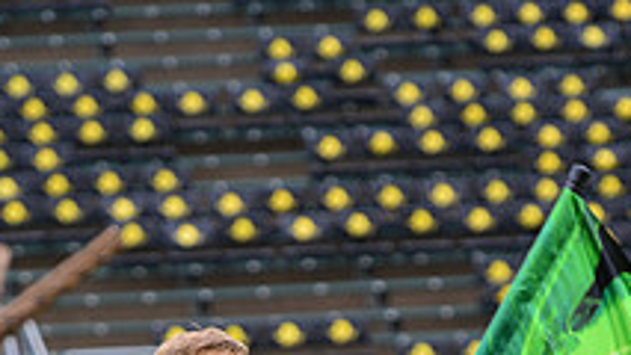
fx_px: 6494
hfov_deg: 5.6
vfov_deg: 3.1
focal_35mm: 388
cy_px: 654
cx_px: 382
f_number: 4.5
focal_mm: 175
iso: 640
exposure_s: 1/640
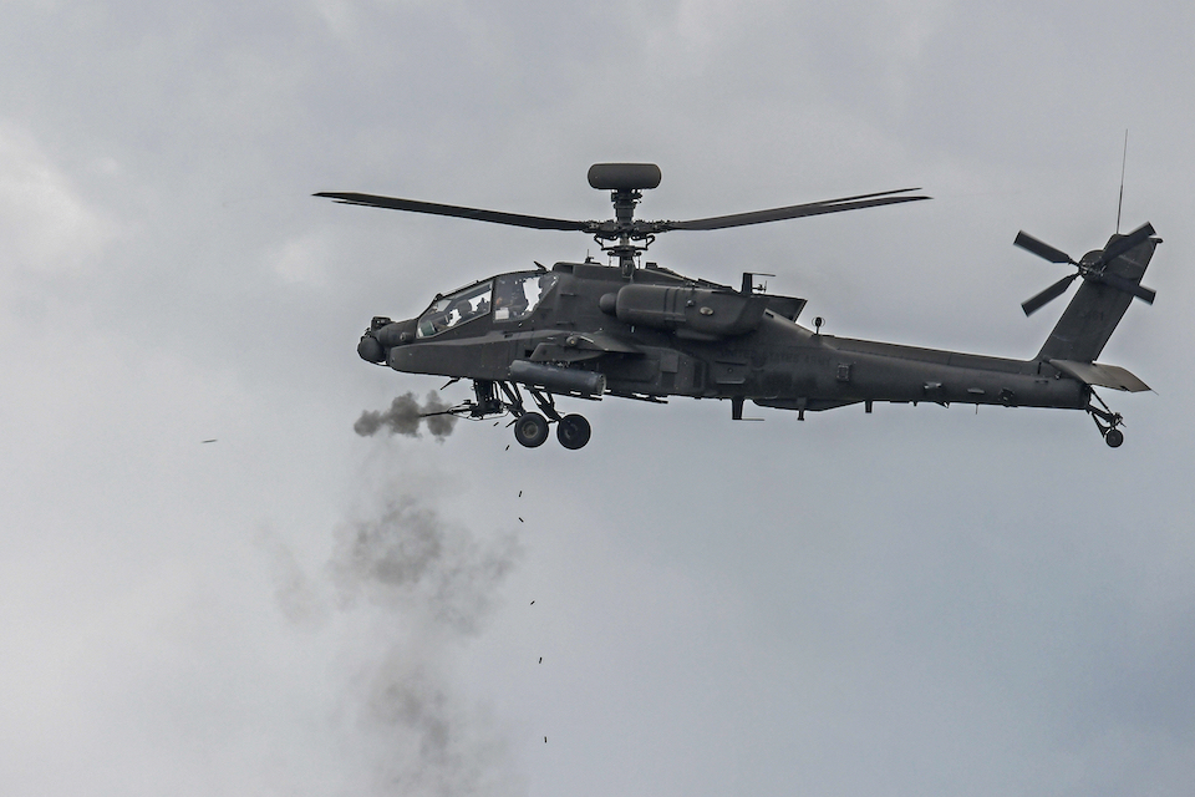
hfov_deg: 3.4
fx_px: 19915
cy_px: 398
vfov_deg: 2.3
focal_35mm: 600
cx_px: 598
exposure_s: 1/3200
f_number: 6.3
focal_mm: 600
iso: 400
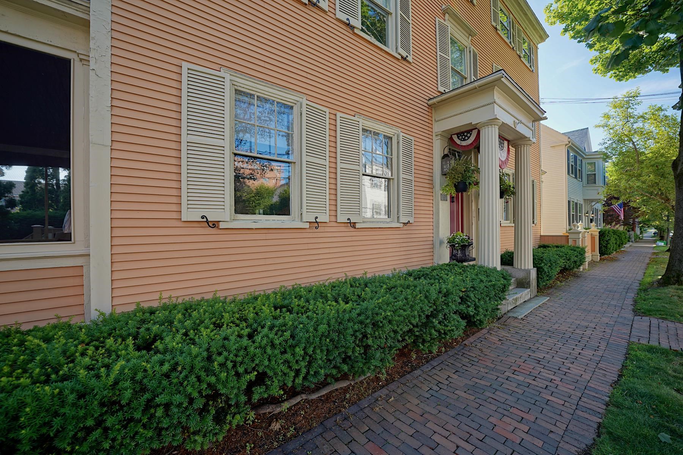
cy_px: 228
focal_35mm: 14
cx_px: 342
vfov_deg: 81.2
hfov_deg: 104.3
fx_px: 266
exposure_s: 1/80
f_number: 4.5
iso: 100
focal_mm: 14
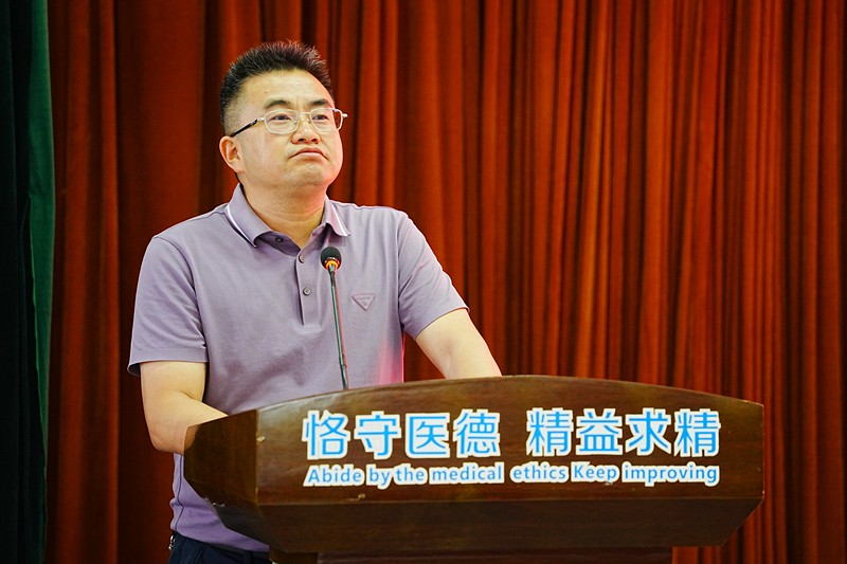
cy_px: 282
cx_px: 424
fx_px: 3246
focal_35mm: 138
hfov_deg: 14.9
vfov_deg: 9.9
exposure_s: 1/40
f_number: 5
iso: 2500
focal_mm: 138
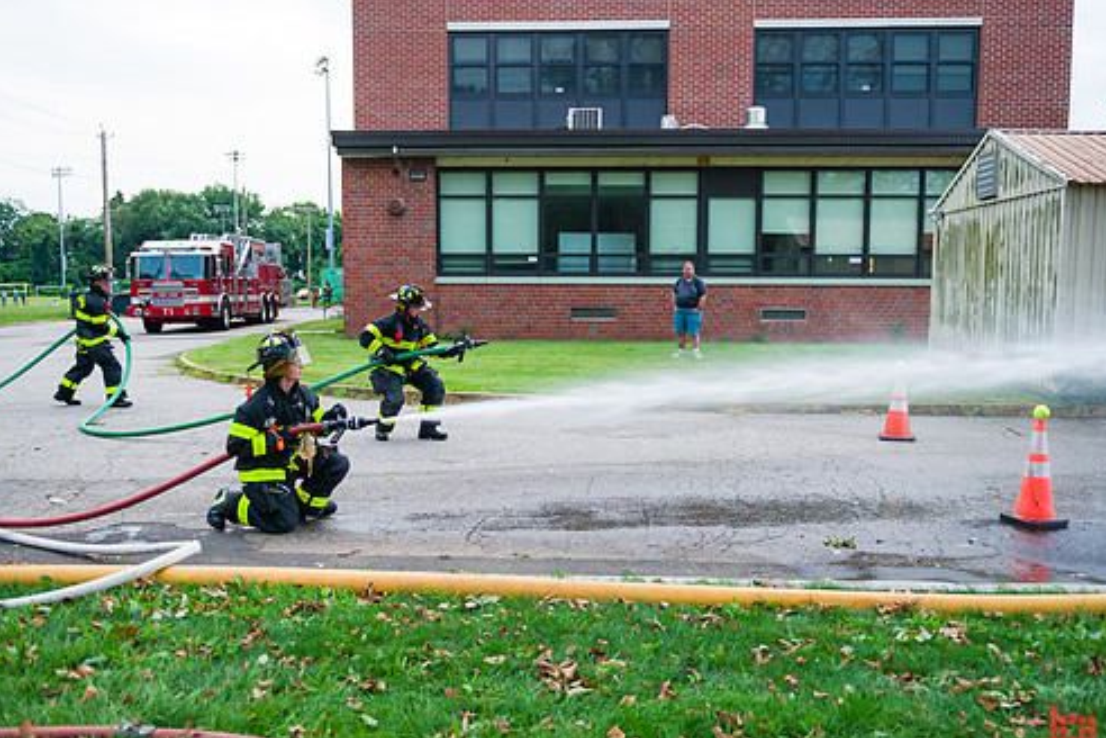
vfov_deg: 40.0
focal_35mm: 33
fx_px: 1014
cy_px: 389
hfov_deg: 57.2
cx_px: 557
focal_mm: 28
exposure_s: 1/200
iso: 1000
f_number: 3.2
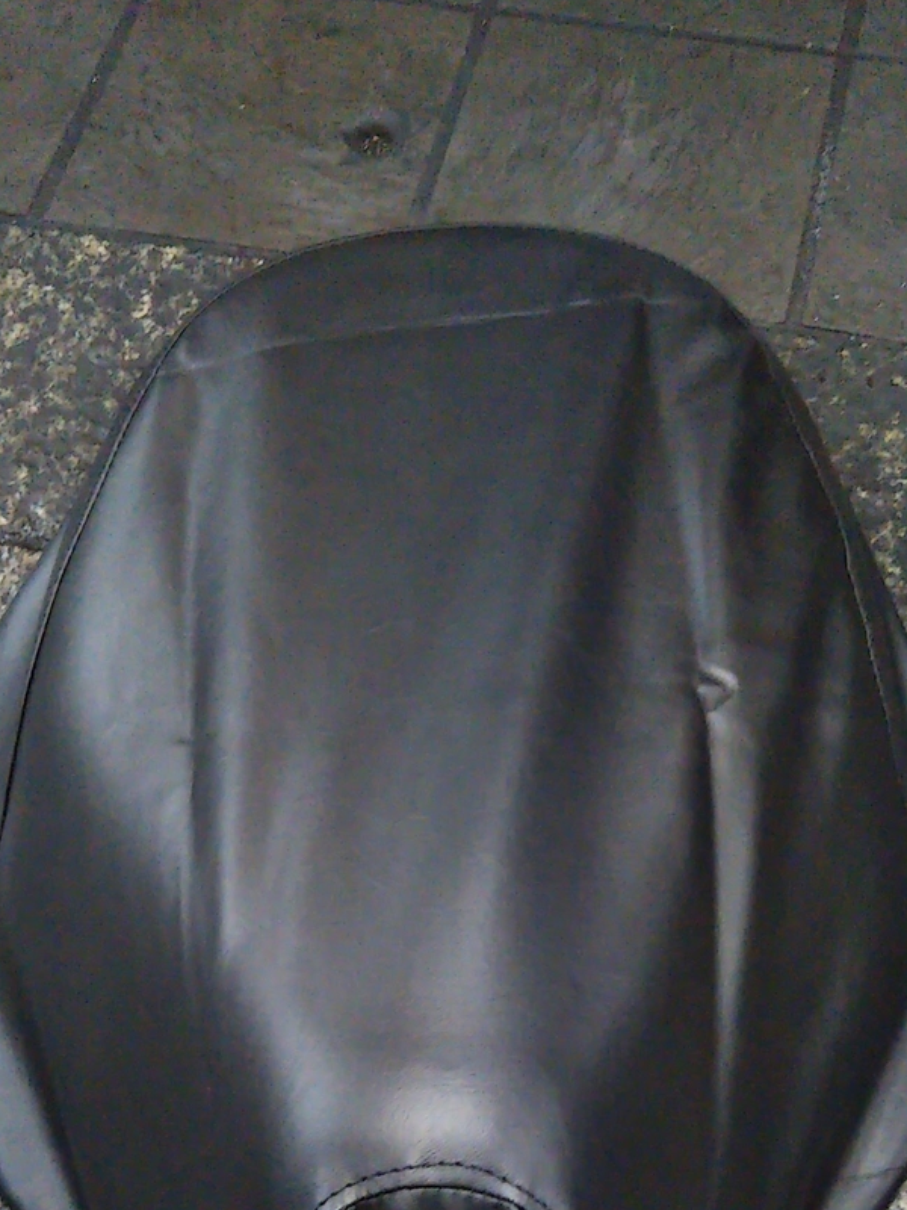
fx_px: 1572
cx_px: 467
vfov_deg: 40.9
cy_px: 897
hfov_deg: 32.2
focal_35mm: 45
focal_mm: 4
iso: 836
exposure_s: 1/23
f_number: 2.2
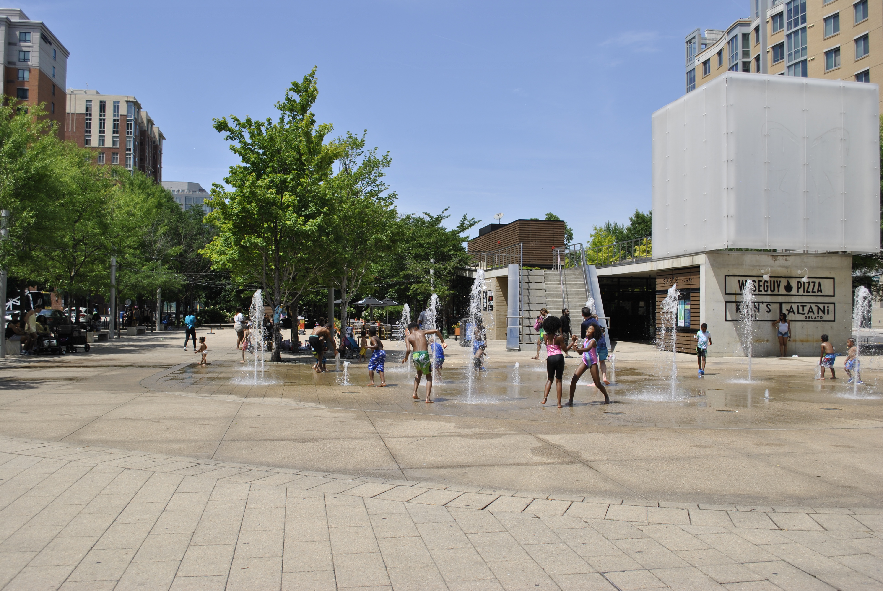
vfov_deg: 40.1
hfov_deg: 57.2
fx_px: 810
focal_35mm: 33
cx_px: 442
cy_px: 296
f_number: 5.6
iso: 100
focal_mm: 22
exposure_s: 1/640
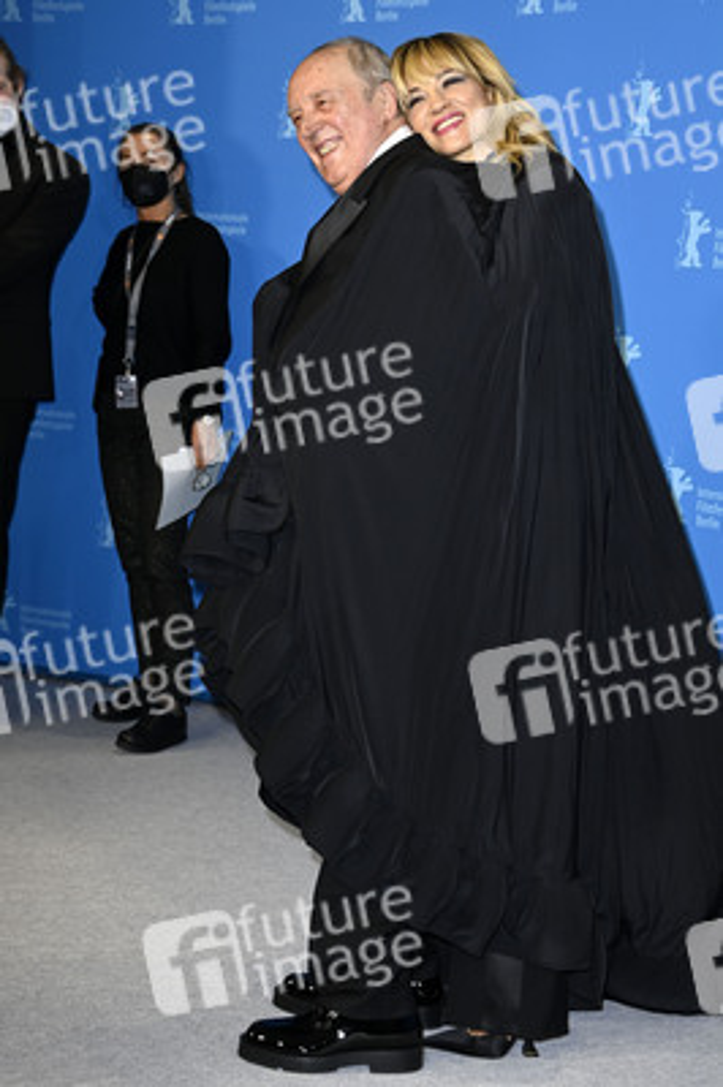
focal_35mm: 72
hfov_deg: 18.9
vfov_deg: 28.1
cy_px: 544
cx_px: 362
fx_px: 2173
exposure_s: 1/250
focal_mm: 72
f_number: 5.6
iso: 1250
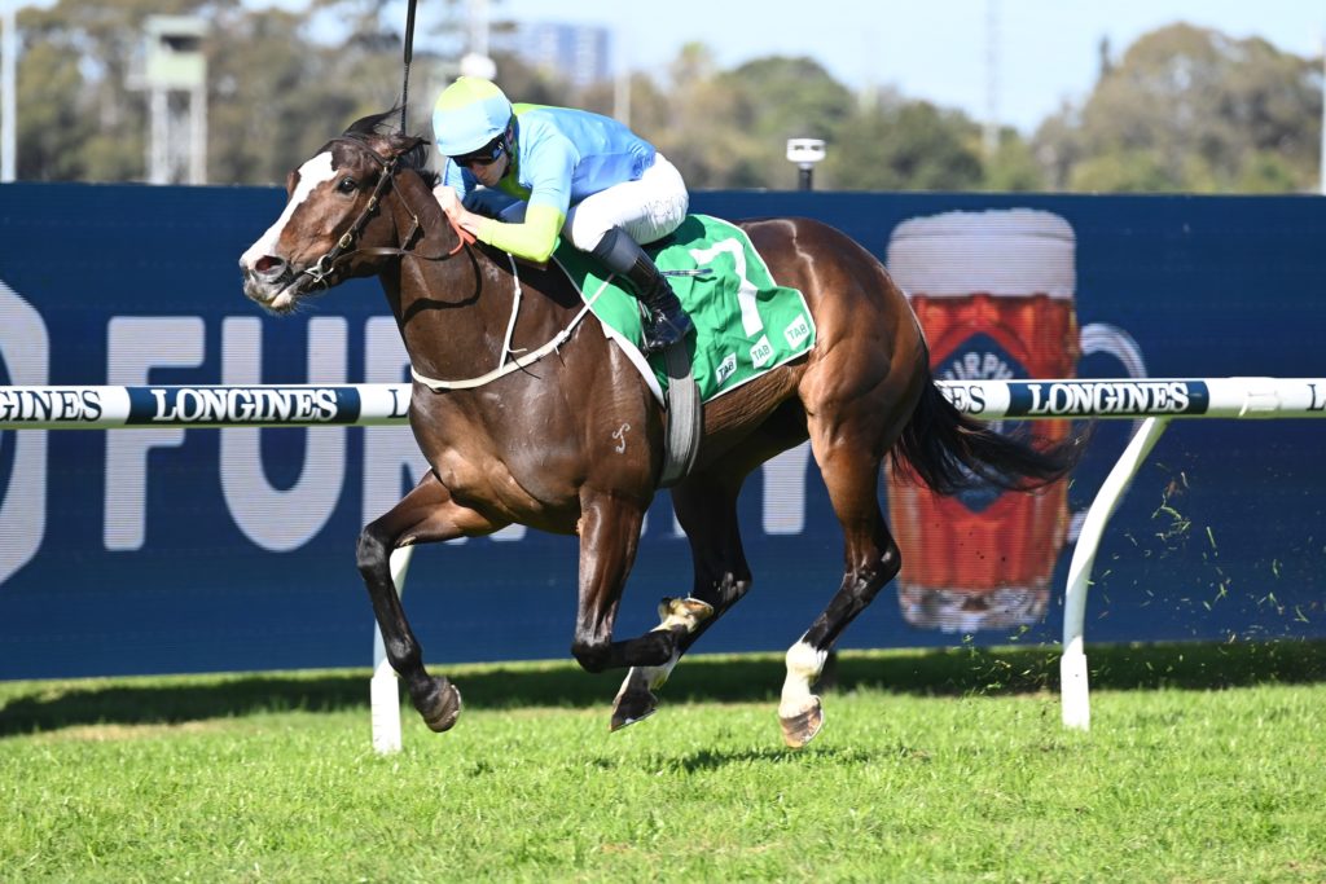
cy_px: 442
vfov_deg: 4.0
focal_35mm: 340
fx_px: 12524
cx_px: 663
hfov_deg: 6.1
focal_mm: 340
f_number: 6.3
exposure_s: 1/1600
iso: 800
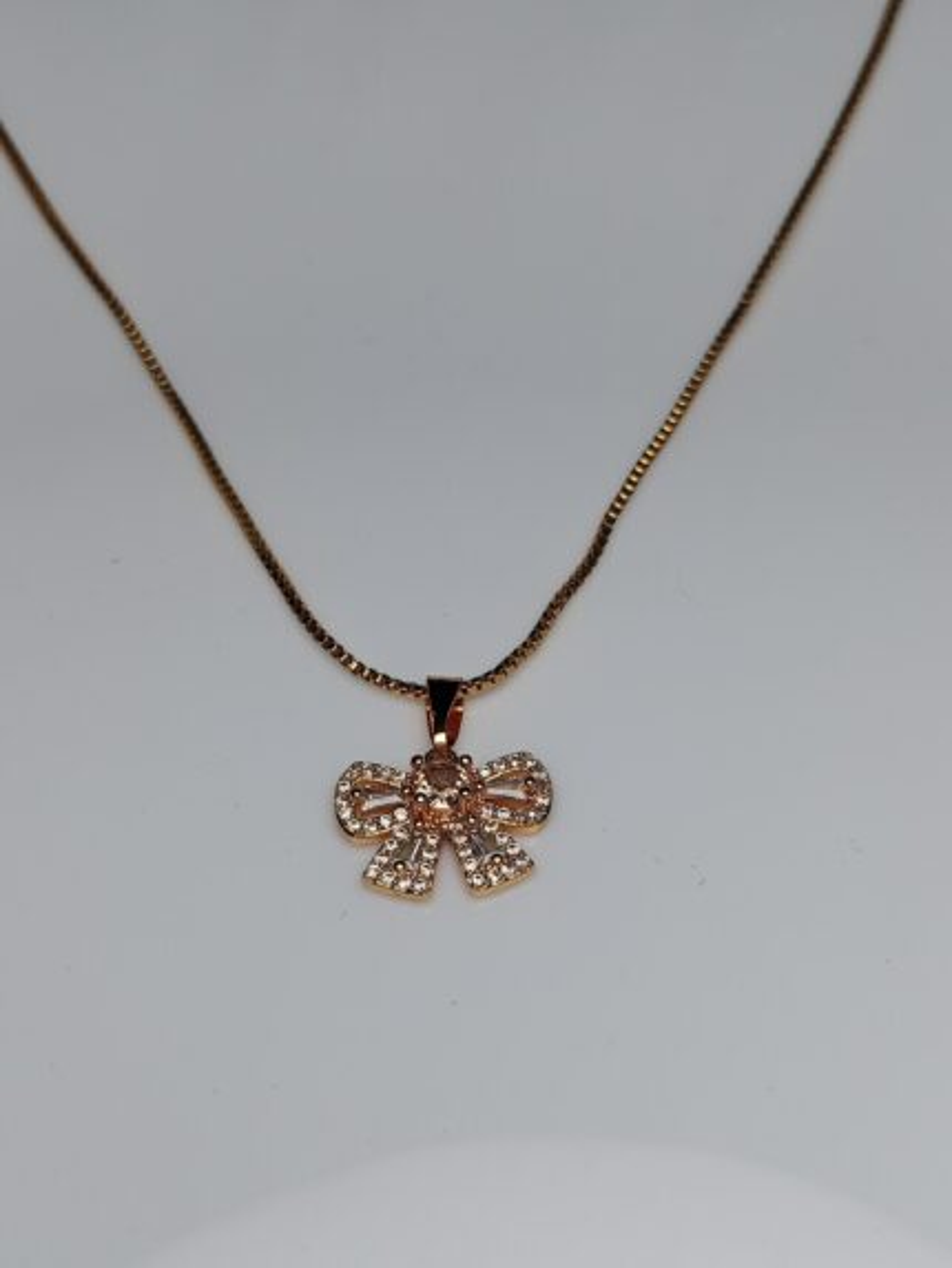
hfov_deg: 35.1
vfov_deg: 45.8
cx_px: 476
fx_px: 1503
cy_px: 634
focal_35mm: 41
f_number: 1.8
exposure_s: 1/393
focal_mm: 3.98
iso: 50
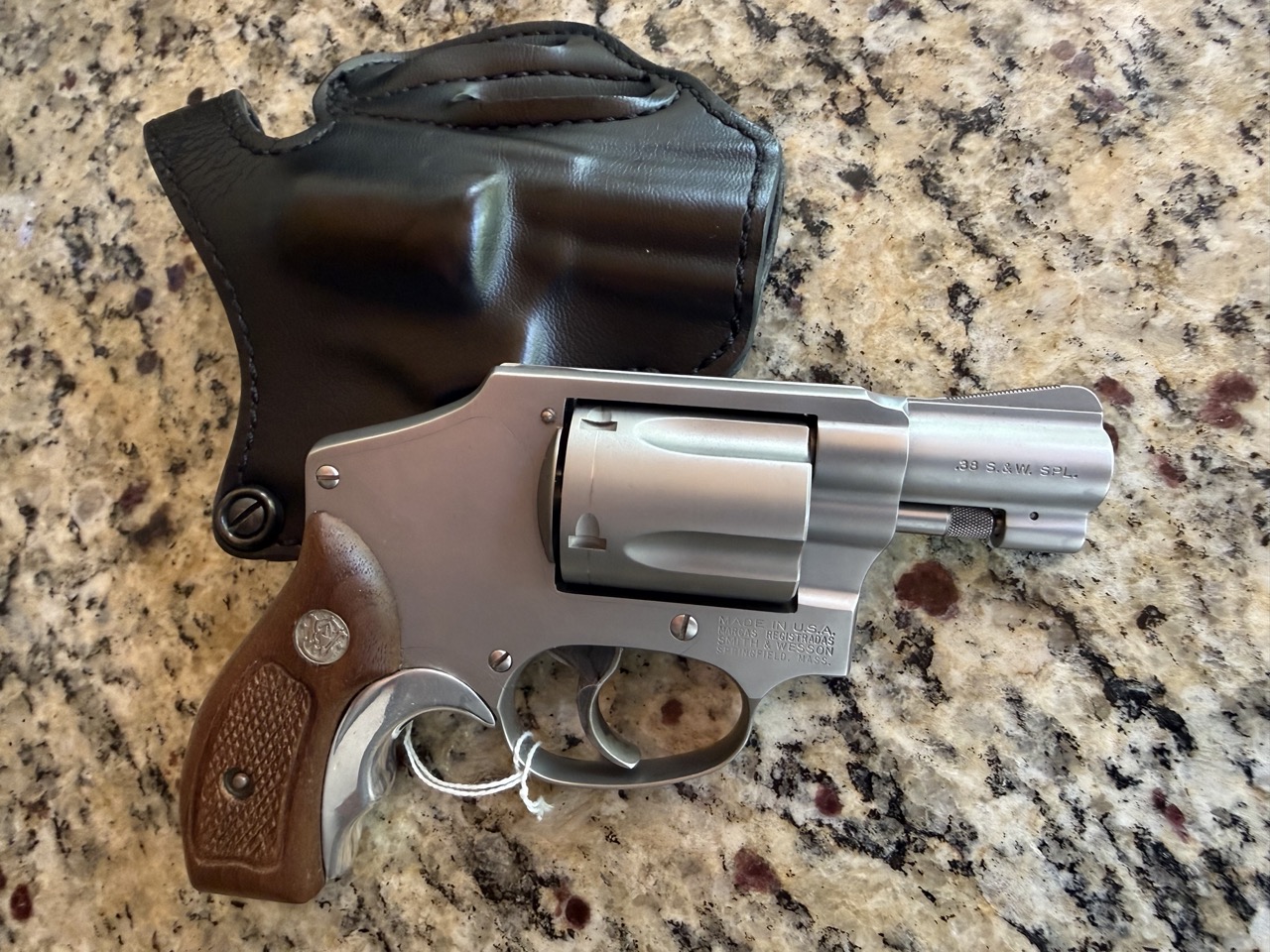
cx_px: 635
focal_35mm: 24
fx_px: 881
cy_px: 476
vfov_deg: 56.8
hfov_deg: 71.6
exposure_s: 1/91
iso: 320
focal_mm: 2.22
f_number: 2.2
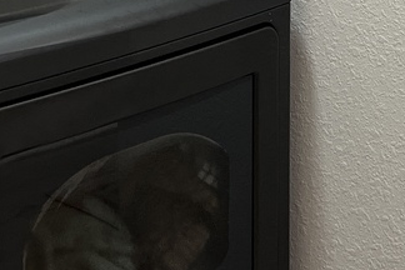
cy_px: -262
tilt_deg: -6.3
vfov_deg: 10.5
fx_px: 1350
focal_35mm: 120
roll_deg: -0.3
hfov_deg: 16.8
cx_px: 368
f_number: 1.5
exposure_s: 1/120
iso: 125
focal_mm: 5.7
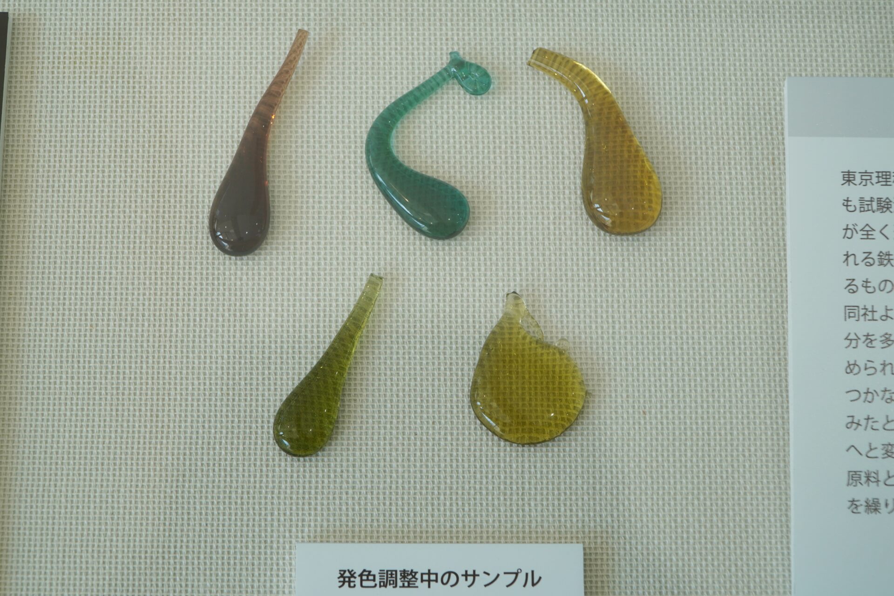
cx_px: 447
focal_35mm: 64
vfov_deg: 21.1
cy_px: 298
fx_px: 1602
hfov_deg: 31.2
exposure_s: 1/80
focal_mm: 43
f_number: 6.3
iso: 200
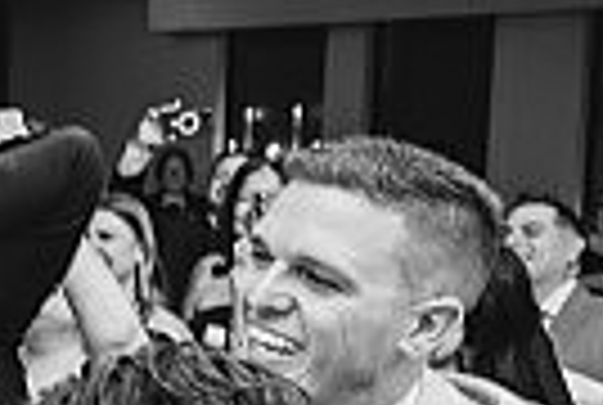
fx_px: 1544
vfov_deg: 14.9
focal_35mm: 92
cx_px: -408
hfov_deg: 18.4
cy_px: 279
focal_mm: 24
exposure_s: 1/125
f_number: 3.2
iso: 1250
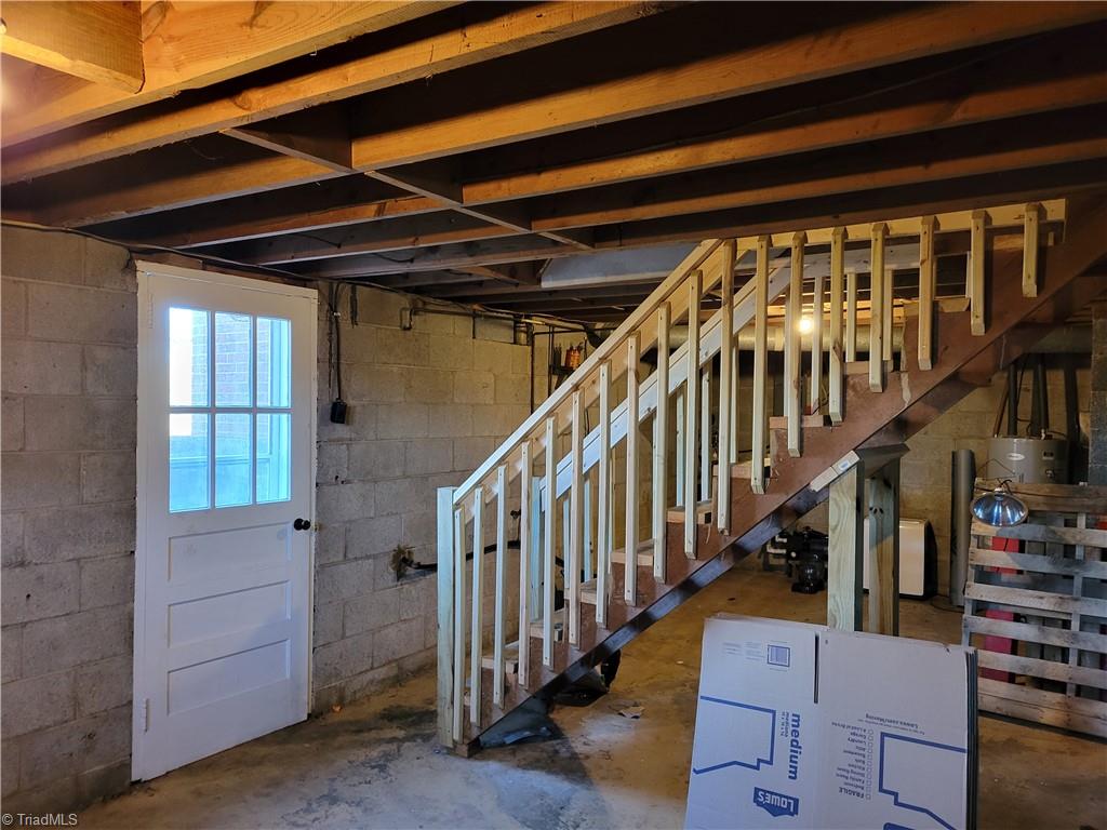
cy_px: 415
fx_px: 831
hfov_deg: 67.3
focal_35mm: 26
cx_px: 554
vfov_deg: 53.1
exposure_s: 1/40
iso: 400
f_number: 1.8
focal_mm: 5.4
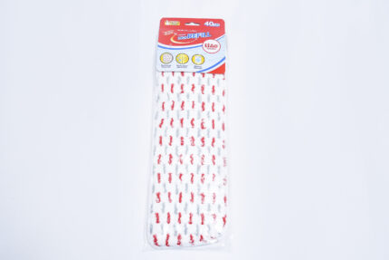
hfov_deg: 44.5
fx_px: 476
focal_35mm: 44
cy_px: 130
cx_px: 194
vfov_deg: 30.5
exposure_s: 1/160
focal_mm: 44
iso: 3200
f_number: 10
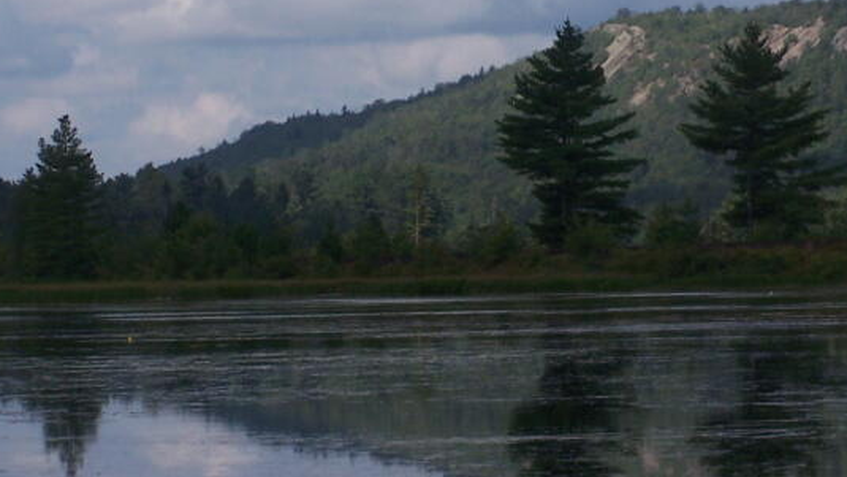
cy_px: 46
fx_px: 4919
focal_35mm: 219
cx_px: 633
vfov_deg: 5.5
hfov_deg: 9.8
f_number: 6.3
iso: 80
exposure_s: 1/500
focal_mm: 17.5
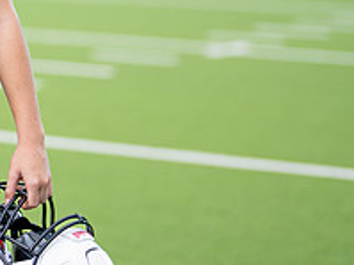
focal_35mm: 177
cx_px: -98
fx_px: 1809
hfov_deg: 10.9
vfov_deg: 8.3
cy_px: -61
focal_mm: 50
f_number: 1.2
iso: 100
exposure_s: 1/1600
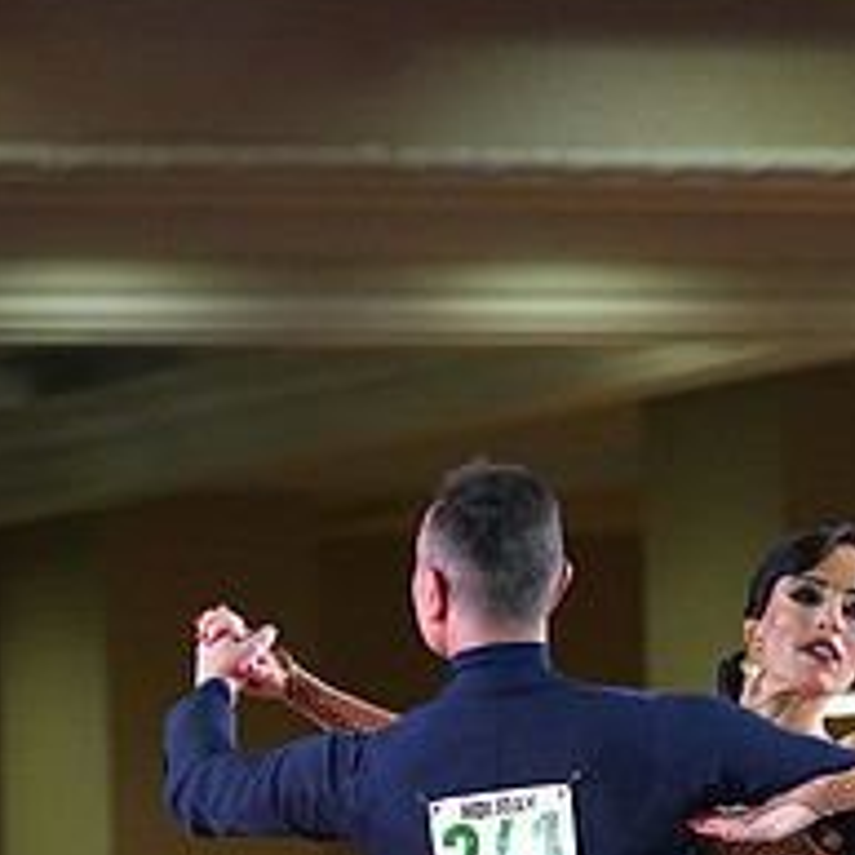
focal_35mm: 511
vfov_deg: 3.4
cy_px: 1218
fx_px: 14280
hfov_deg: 3.4
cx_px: 538
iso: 6400
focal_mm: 200
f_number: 5
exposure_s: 1/400
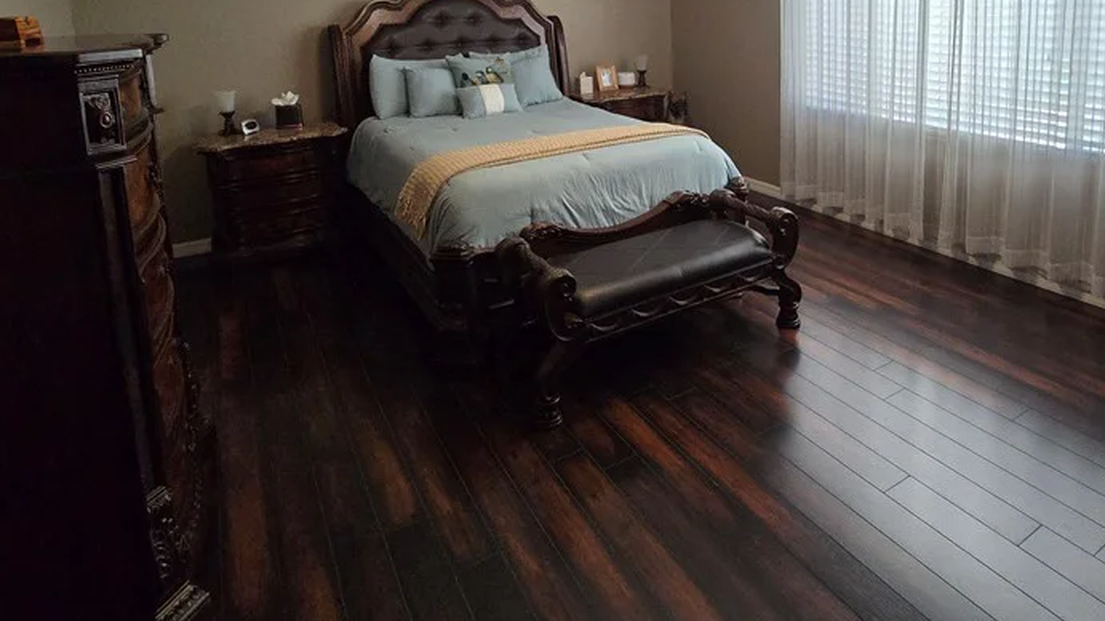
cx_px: 652
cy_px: 85
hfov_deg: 83.0
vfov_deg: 48.9
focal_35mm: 21
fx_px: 615
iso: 400
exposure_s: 1/60
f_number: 2.2
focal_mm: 2.2
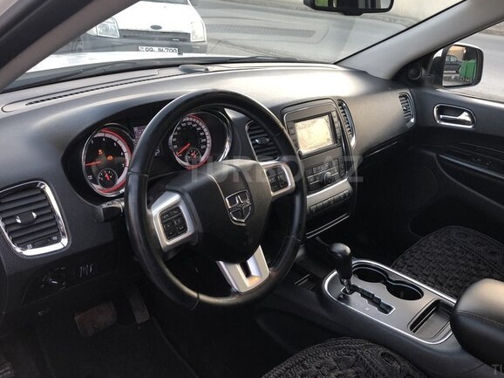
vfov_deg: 44.1
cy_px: 169
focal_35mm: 32
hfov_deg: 56.8
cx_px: 274
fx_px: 466
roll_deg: -2.4
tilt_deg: -20.2
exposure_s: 1/33
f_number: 1.8
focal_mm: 4
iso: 25
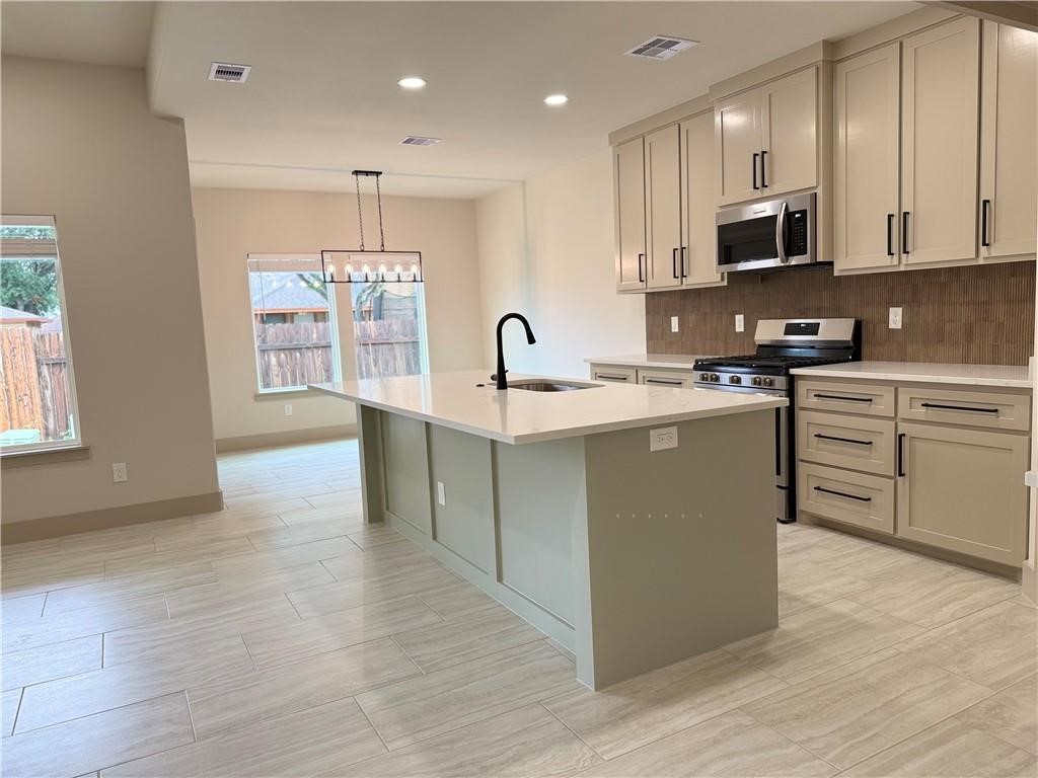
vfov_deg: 56.8
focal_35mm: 24
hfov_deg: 71.6
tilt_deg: -5.8
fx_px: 720
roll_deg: +2.7
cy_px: 389
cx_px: 519
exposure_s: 1/120
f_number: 1.78
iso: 100
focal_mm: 6.76
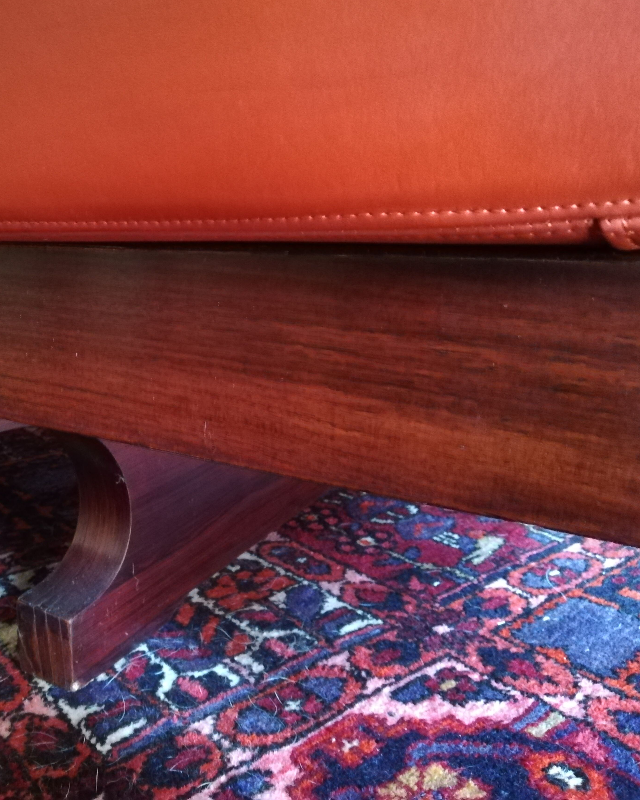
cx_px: 162
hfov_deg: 42.1
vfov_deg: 52.8
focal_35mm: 34
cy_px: 399
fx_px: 805
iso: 2000
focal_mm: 3.81
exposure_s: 1/12.5
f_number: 2.2
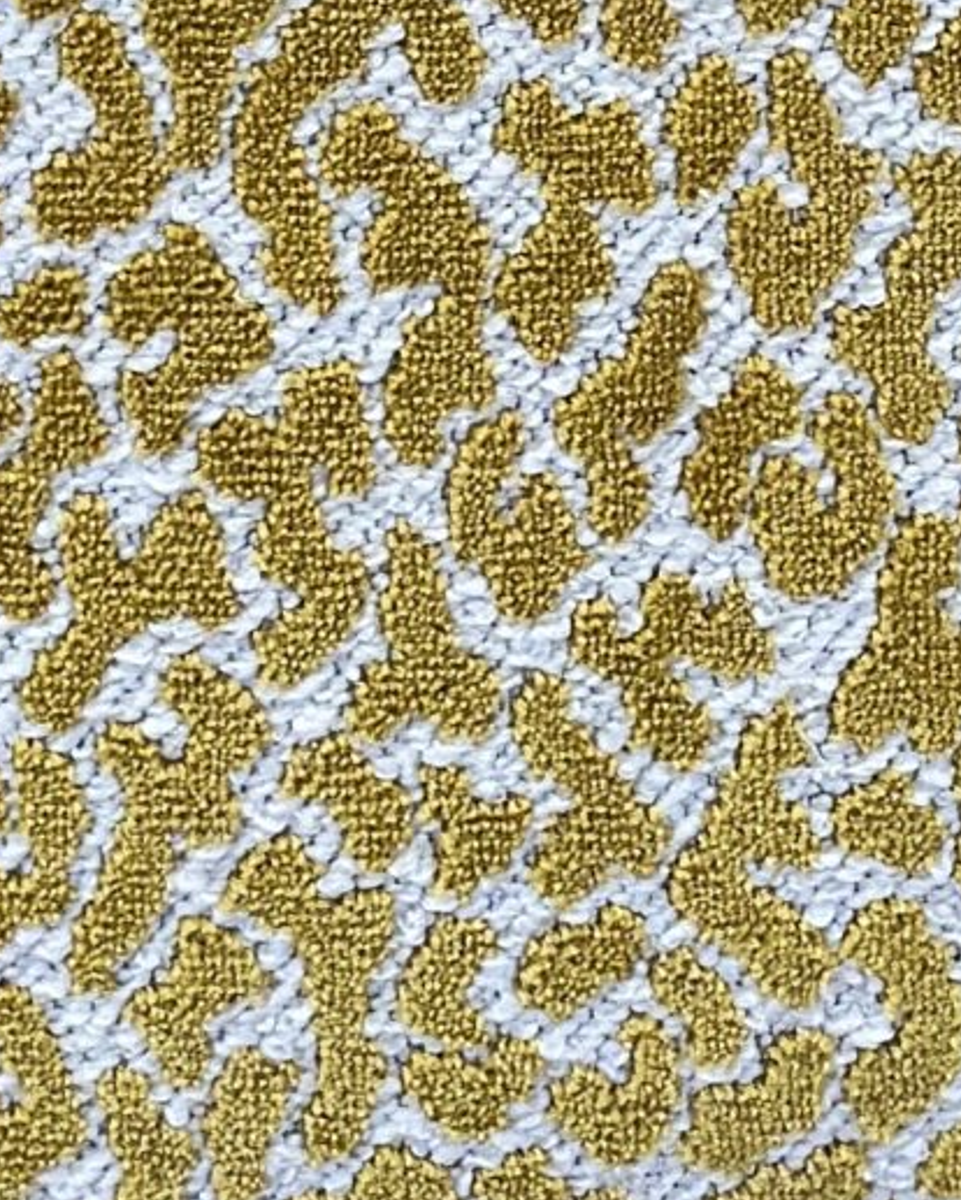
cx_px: 896
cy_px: 56
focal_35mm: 232
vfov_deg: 8.3
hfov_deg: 6.7
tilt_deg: -15.2
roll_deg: +1.2
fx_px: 8243
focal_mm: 6.86
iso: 80
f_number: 1.78
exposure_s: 1/196
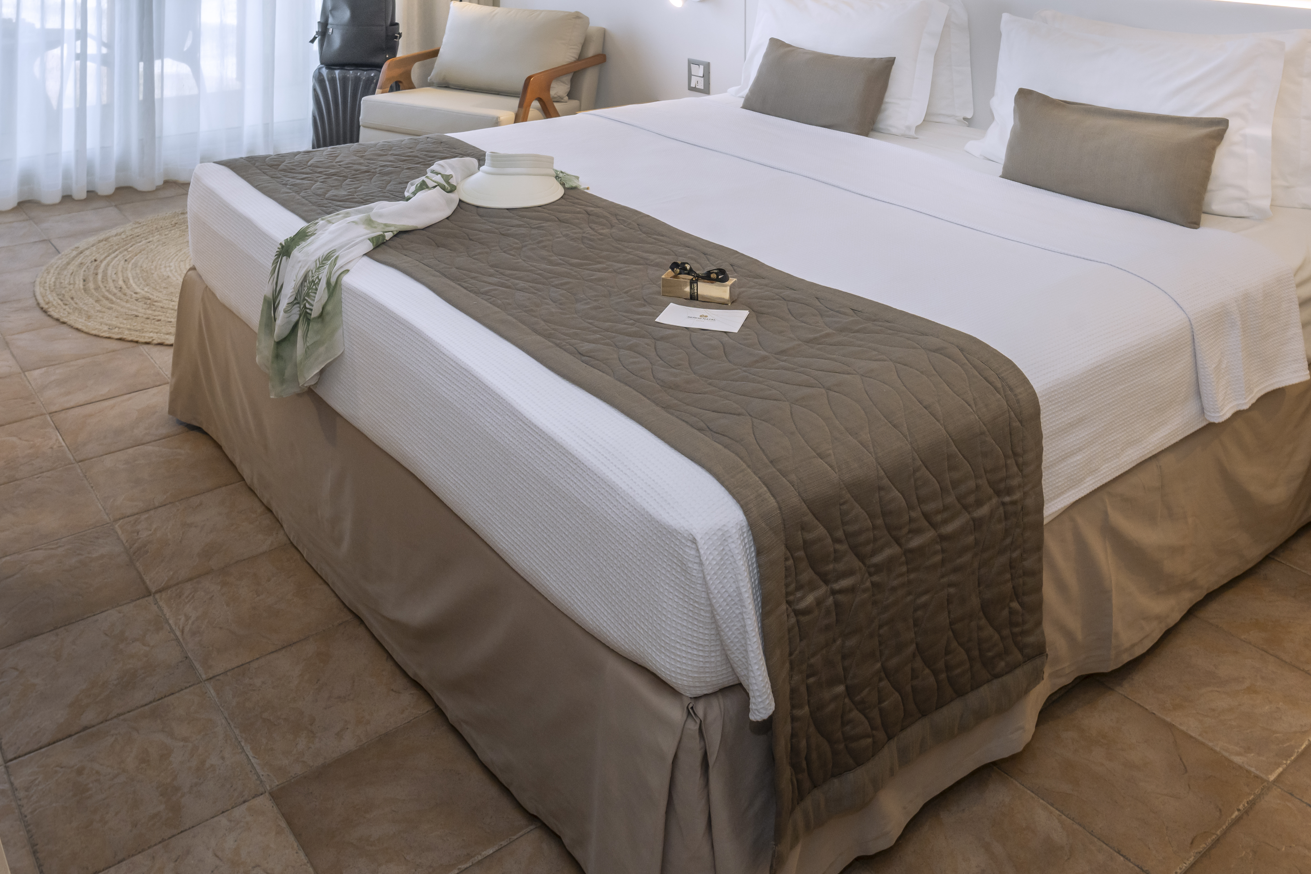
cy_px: 382
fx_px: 1056
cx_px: 601
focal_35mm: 29
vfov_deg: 44.9
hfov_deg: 63.6
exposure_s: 1/4
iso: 400
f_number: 9
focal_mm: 20
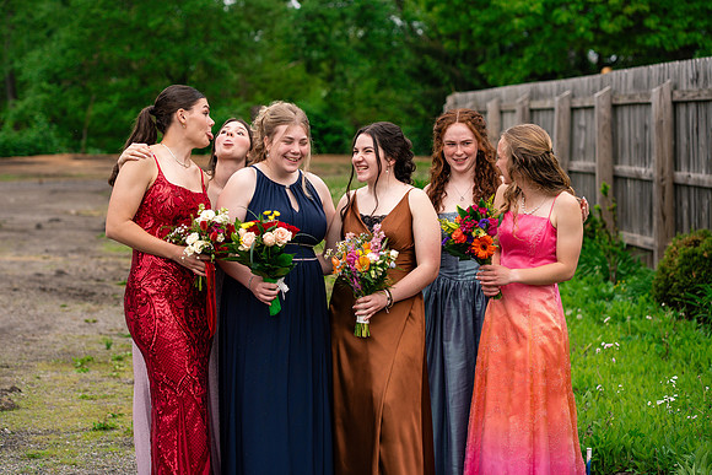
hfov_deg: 20.8
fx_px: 1938
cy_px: 209
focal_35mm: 98
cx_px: 326
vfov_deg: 14.0
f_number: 3.5
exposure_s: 1/1000
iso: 400
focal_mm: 85
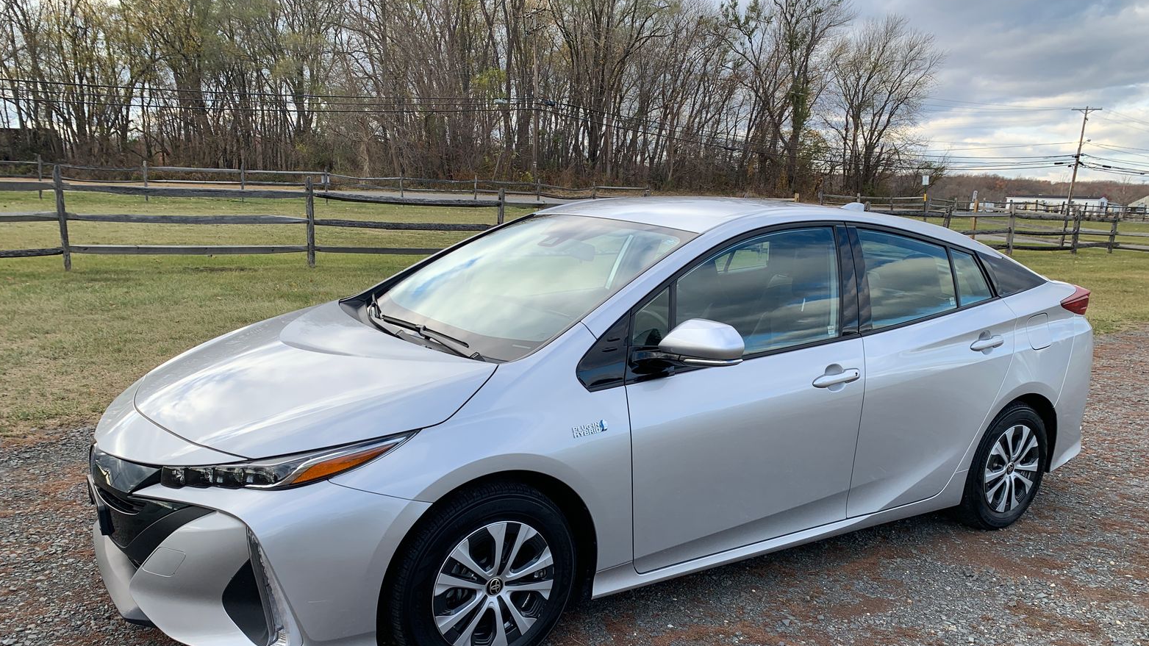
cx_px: 580
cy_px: 406
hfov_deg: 66.1
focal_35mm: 29
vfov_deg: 39.9
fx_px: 883
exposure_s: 1/476
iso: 25
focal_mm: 4.25
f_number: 1.8
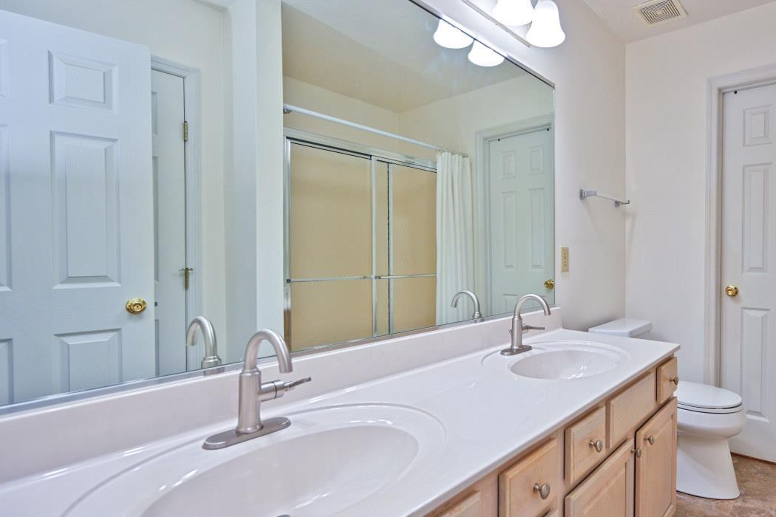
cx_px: 513
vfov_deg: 61.9
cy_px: 259
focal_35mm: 20
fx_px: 431
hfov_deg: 81.4
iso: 200
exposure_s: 1/80
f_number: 4.5
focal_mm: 14
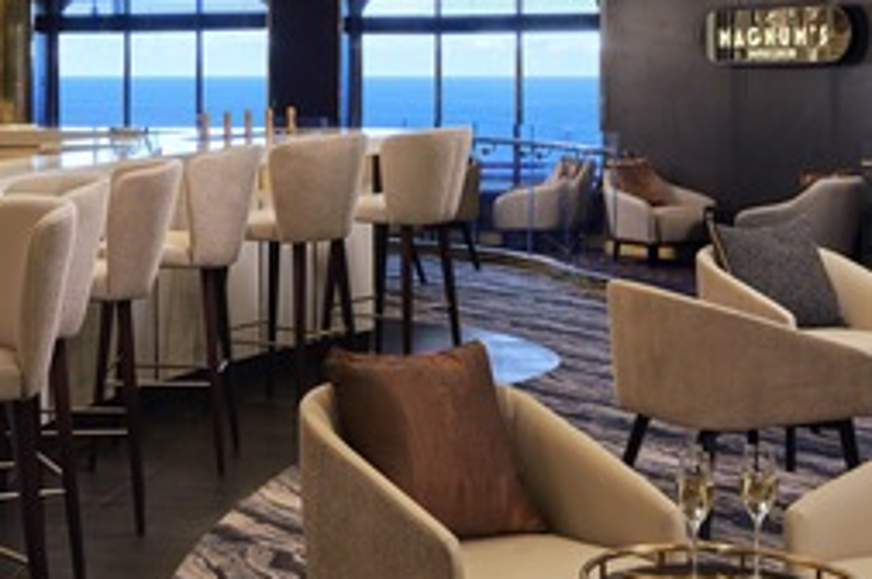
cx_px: 183
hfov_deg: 26.2
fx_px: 1839
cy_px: 136
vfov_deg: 17.8
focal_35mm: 76
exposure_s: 1/3
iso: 100
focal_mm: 24
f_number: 10
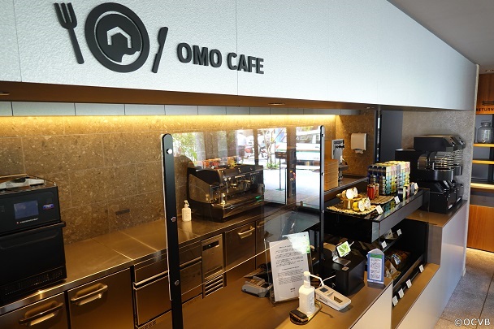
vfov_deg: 53.1
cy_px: 164
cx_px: 247
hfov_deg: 73.8
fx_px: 329
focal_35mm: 24
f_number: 2.8
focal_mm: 9
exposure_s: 1/30
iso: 400
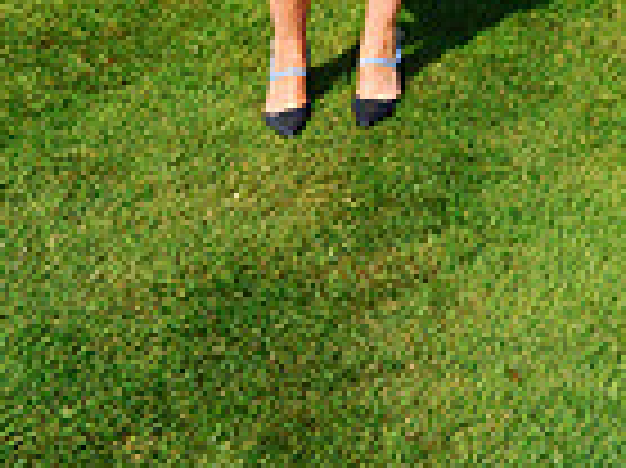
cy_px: -540
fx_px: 1626
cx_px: 646
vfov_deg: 13.4
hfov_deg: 21.0
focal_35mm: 90
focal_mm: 29
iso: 400
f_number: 7.1
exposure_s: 1/1600
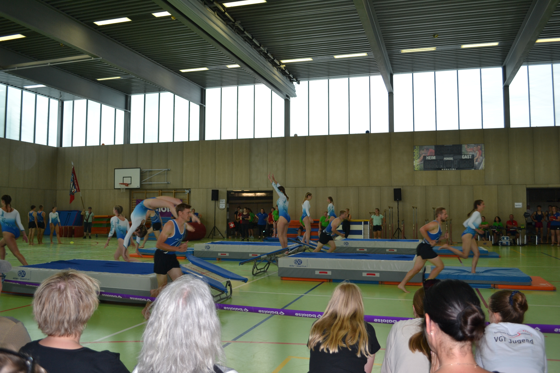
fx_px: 467
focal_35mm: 30
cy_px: 186
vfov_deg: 43.6
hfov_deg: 61.9
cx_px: 280
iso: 140
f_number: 4
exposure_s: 1/125
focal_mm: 20
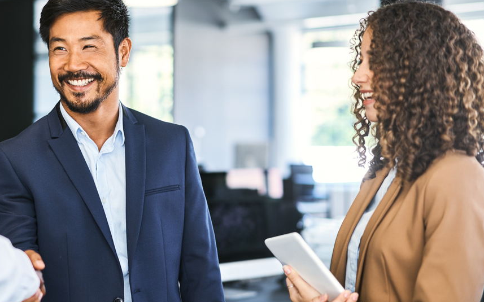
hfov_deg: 25.0
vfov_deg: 15.9
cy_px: 139
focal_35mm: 82
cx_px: 132
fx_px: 1081
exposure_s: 1/125
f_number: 2
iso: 100
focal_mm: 55
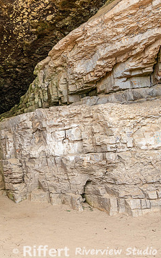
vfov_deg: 45.3
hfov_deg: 26.0
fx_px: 309
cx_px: -33
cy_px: 131
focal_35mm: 44
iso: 900
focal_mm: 28
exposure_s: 1/200
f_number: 8
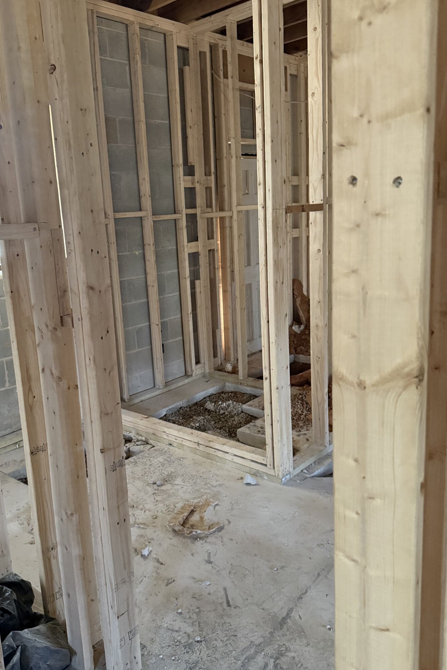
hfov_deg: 44.5
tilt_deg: -13.4
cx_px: 161
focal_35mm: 29
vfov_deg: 63.7
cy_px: 334
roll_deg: +4.1
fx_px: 540
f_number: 1.78
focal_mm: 6.76
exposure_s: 1/60
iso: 800
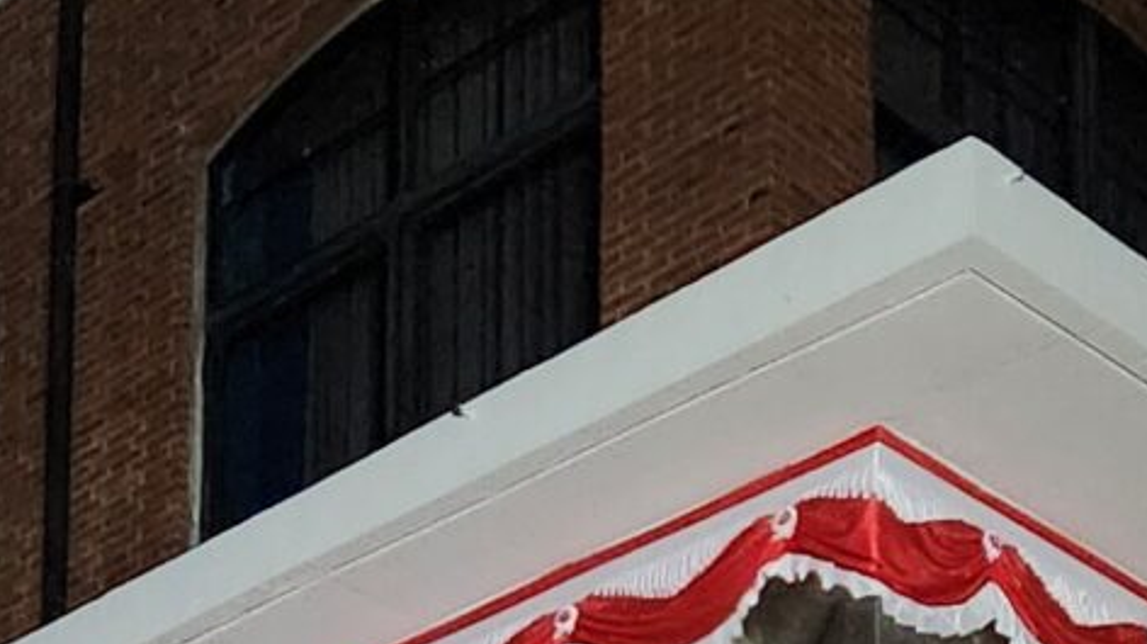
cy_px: 1840
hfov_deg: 15.7
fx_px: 4134
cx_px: 224
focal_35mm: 136
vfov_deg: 7.9
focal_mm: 5.4
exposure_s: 1/33.3
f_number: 1.8
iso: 640
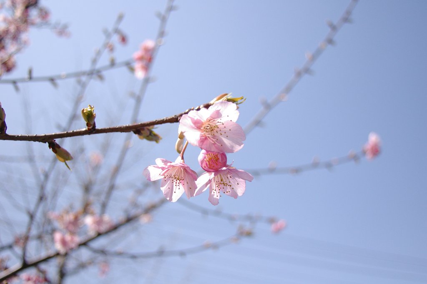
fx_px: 409
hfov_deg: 55.1
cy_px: 142
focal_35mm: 34
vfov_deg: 38.3
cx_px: 214
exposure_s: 1/4000
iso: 800
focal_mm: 23
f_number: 4.5
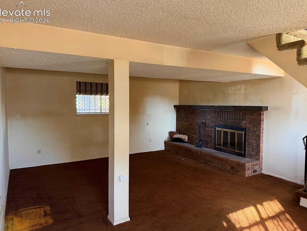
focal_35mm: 25
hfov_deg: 69.4
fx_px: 222
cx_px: 149
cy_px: 115
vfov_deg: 54.9
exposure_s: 1/60
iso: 640
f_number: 1.78
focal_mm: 6.76
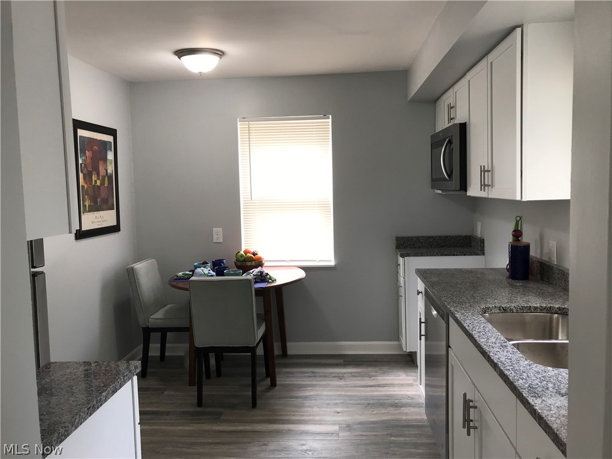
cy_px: 230
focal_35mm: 28
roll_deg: +0.8
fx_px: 495
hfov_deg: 63.4
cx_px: 306
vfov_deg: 49.7
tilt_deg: -4.6
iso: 25
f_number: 1.8
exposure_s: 1/40
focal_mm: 3.99
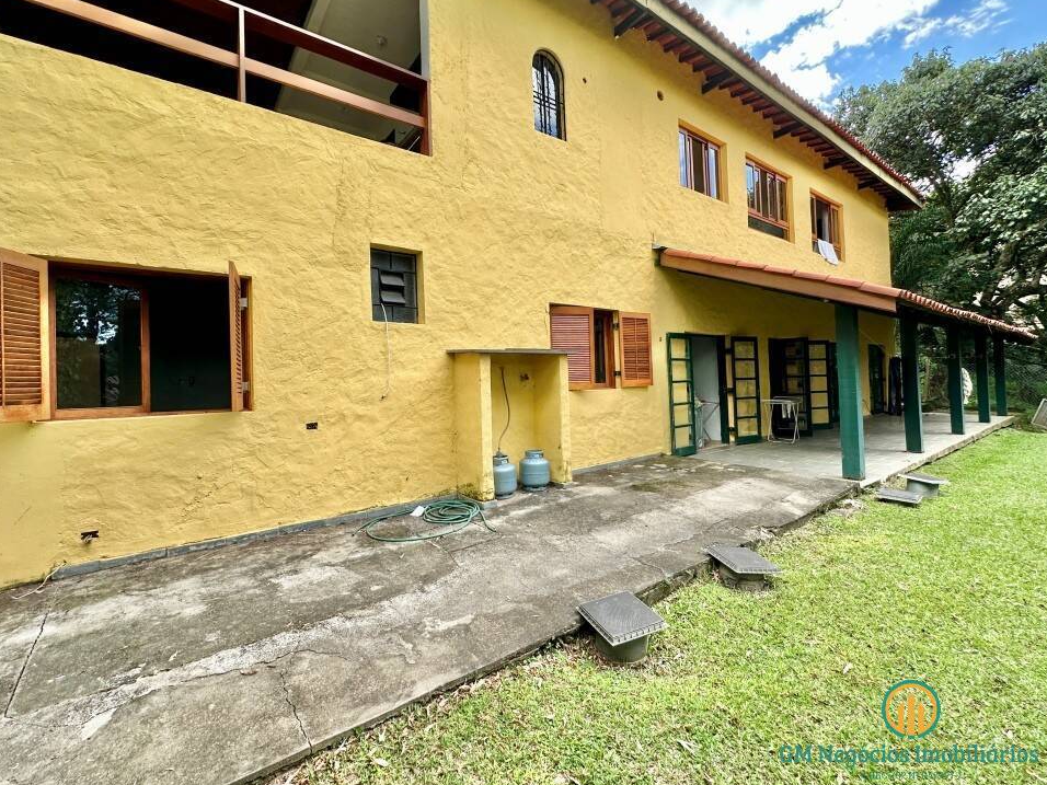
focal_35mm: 15
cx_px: 502
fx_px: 454
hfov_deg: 98.1
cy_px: 377
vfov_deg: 81.7
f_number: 2.2
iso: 40
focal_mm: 2.22
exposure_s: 1/371
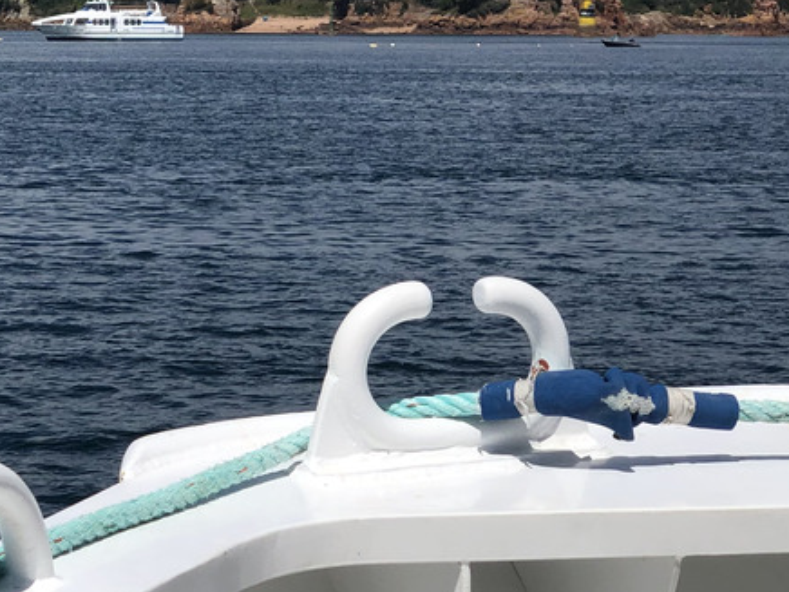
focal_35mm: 143
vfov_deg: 10.3
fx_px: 3259
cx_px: 63
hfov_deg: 13.7
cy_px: -14
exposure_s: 1/2857
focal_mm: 6
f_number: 2.4
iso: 16
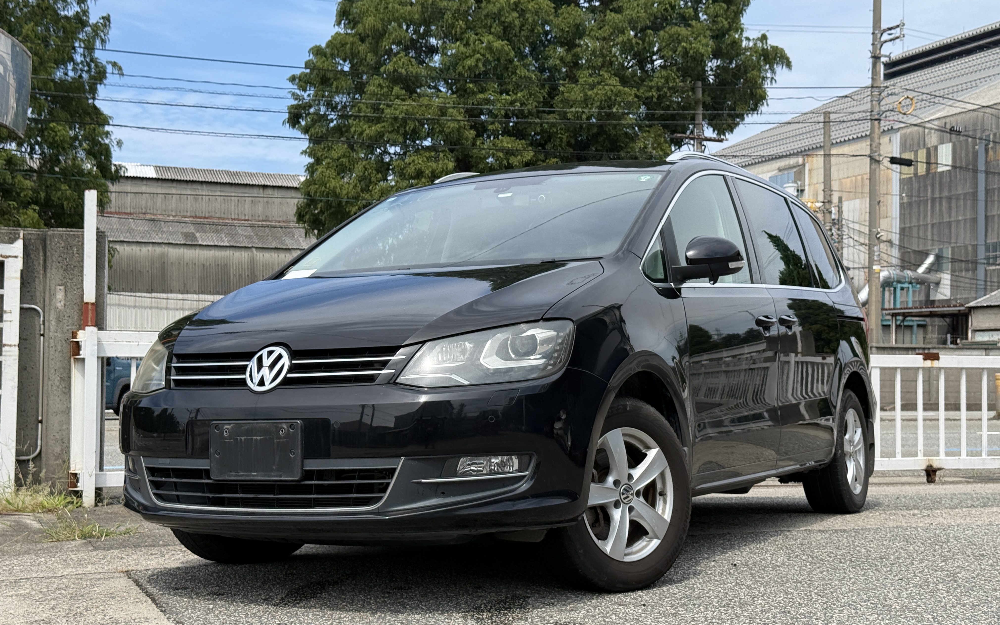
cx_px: 500
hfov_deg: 39.6
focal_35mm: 51
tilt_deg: +2.2
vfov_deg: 25.3
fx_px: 1390
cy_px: 322
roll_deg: -1.0
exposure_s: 1/4329
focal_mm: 6.76
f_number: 1.78
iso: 100
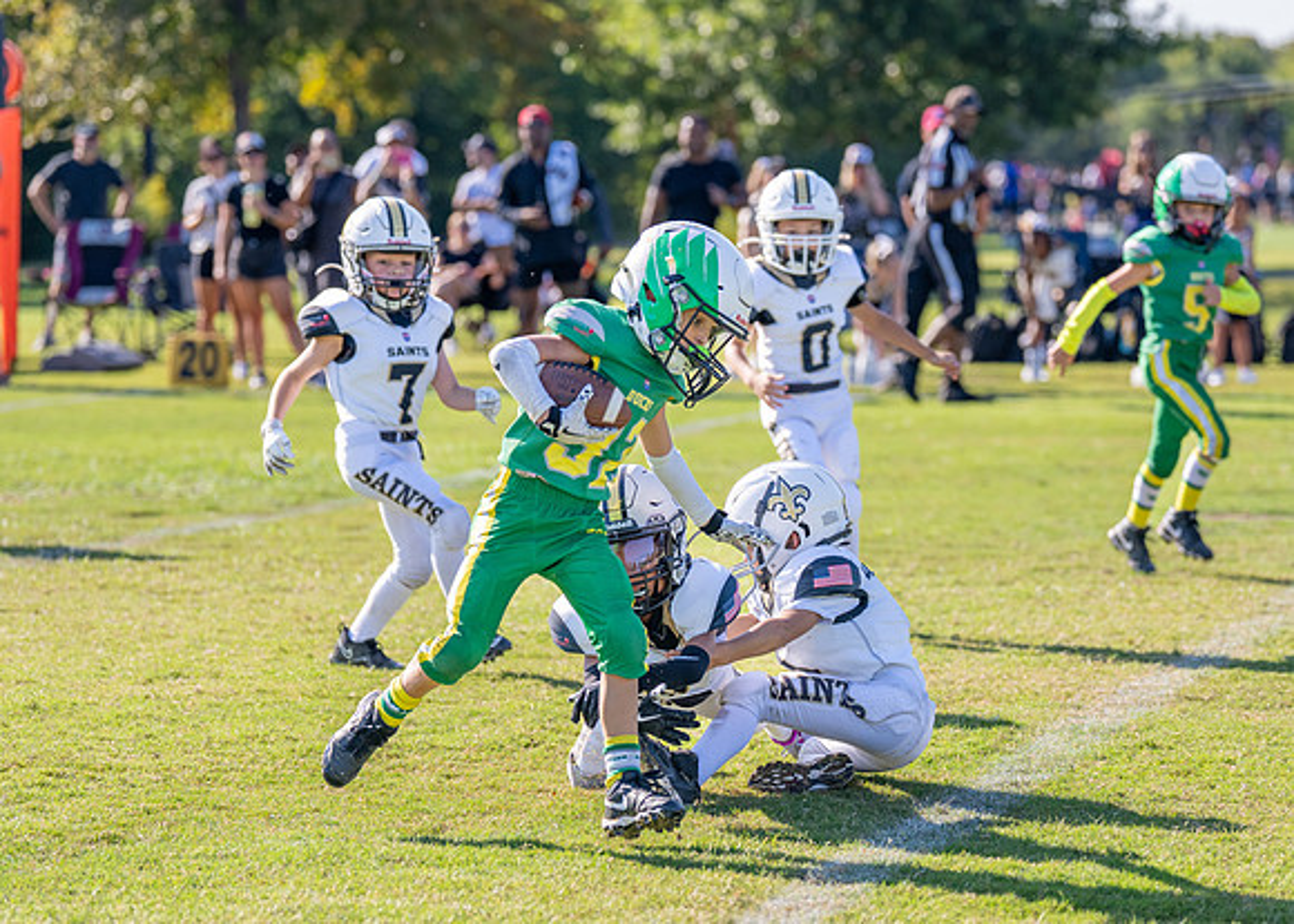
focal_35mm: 141
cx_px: 676
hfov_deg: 14.2
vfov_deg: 10.2
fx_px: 5181
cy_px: 527
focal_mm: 108
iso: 250
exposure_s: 1/2500
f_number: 2.8
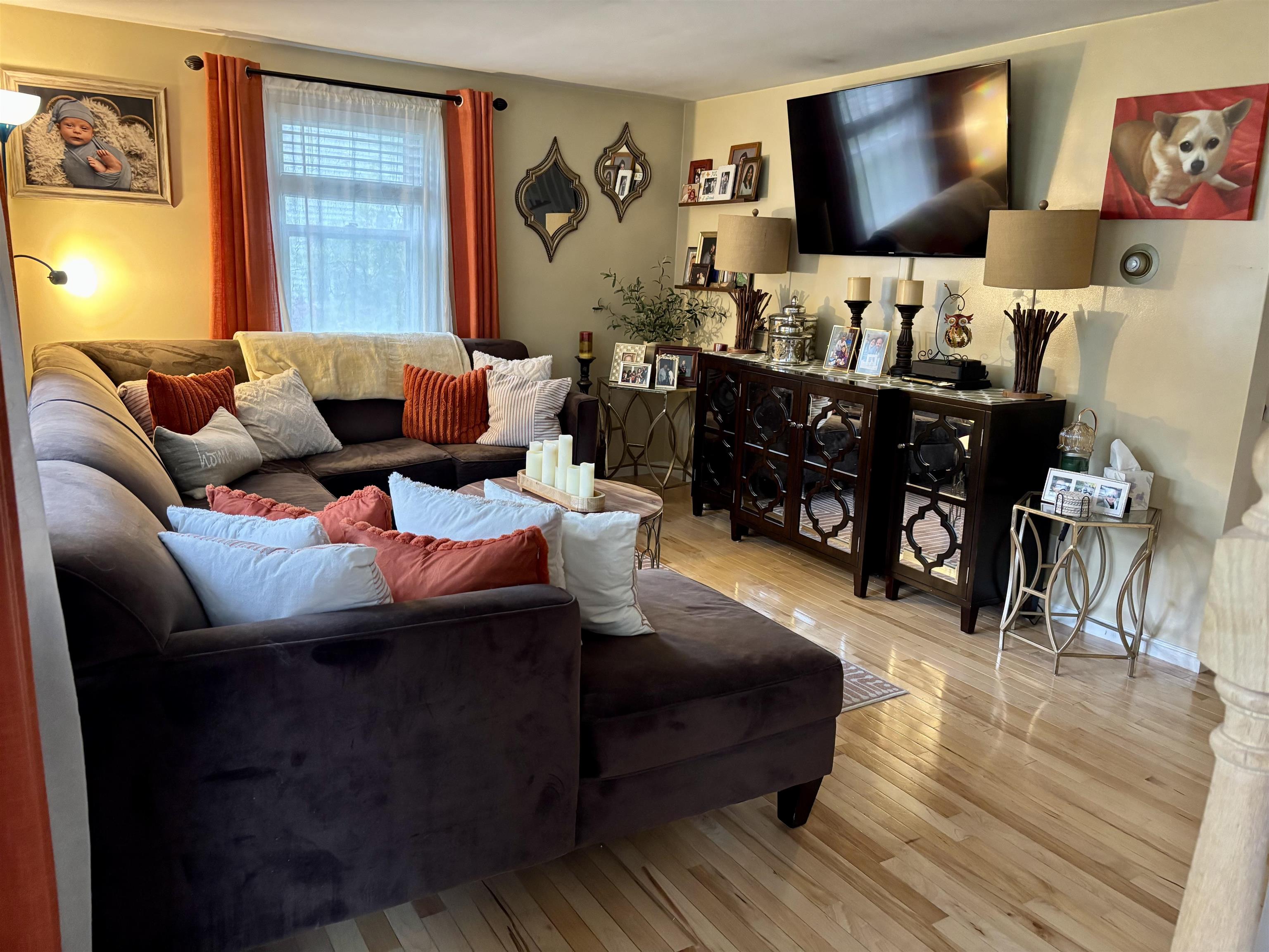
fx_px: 953
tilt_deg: -13.0
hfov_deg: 67.3
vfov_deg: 53.1
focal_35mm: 26
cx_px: 634
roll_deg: -3.0
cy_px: 476
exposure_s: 1/60
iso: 400
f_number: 1.6
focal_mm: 5.96
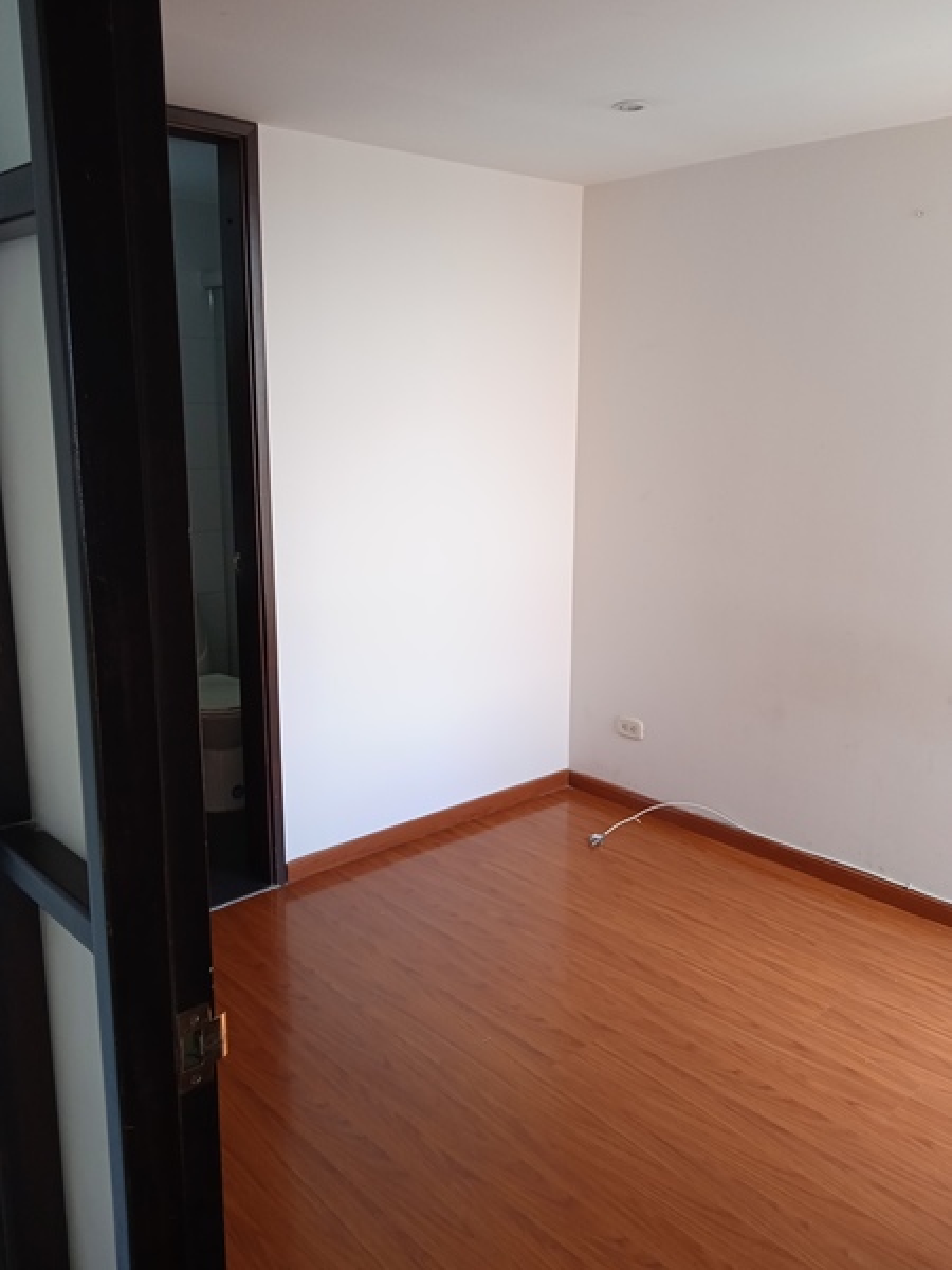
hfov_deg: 49.7
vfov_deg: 63.4
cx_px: 476
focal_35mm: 28
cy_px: 635
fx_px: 1027
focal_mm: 3.43
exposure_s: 1/60
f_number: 2.2
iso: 150
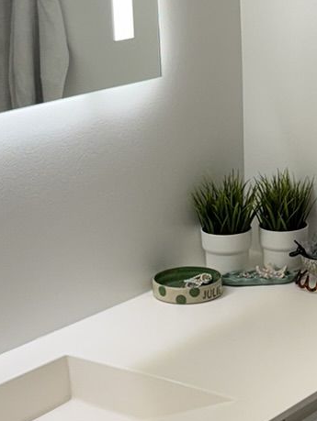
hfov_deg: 13.7
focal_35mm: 107
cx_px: 319
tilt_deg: -15.2
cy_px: 219
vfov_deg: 18.4
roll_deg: +0.2
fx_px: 1305
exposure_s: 1/100
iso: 64
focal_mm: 6.76
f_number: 1.78
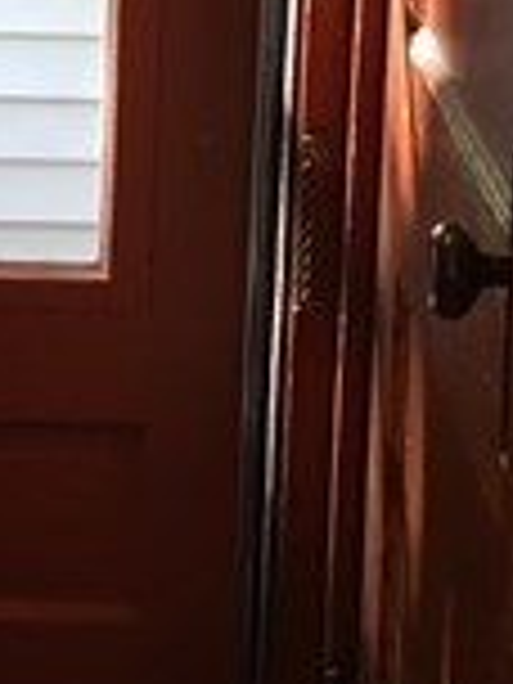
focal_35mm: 147
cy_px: -256
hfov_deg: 10.0
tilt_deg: -8.6
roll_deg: -0.9
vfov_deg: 12.9
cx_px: -27
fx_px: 2905
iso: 64
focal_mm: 4.15
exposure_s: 1/30
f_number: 2.2
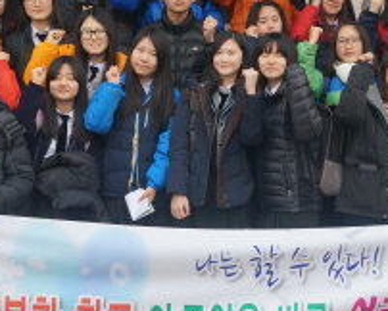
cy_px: 132
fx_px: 1437
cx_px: 328
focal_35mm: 125
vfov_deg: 12.4
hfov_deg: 15.2
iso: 160
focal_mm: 36
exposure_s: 1/60
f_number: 5.6
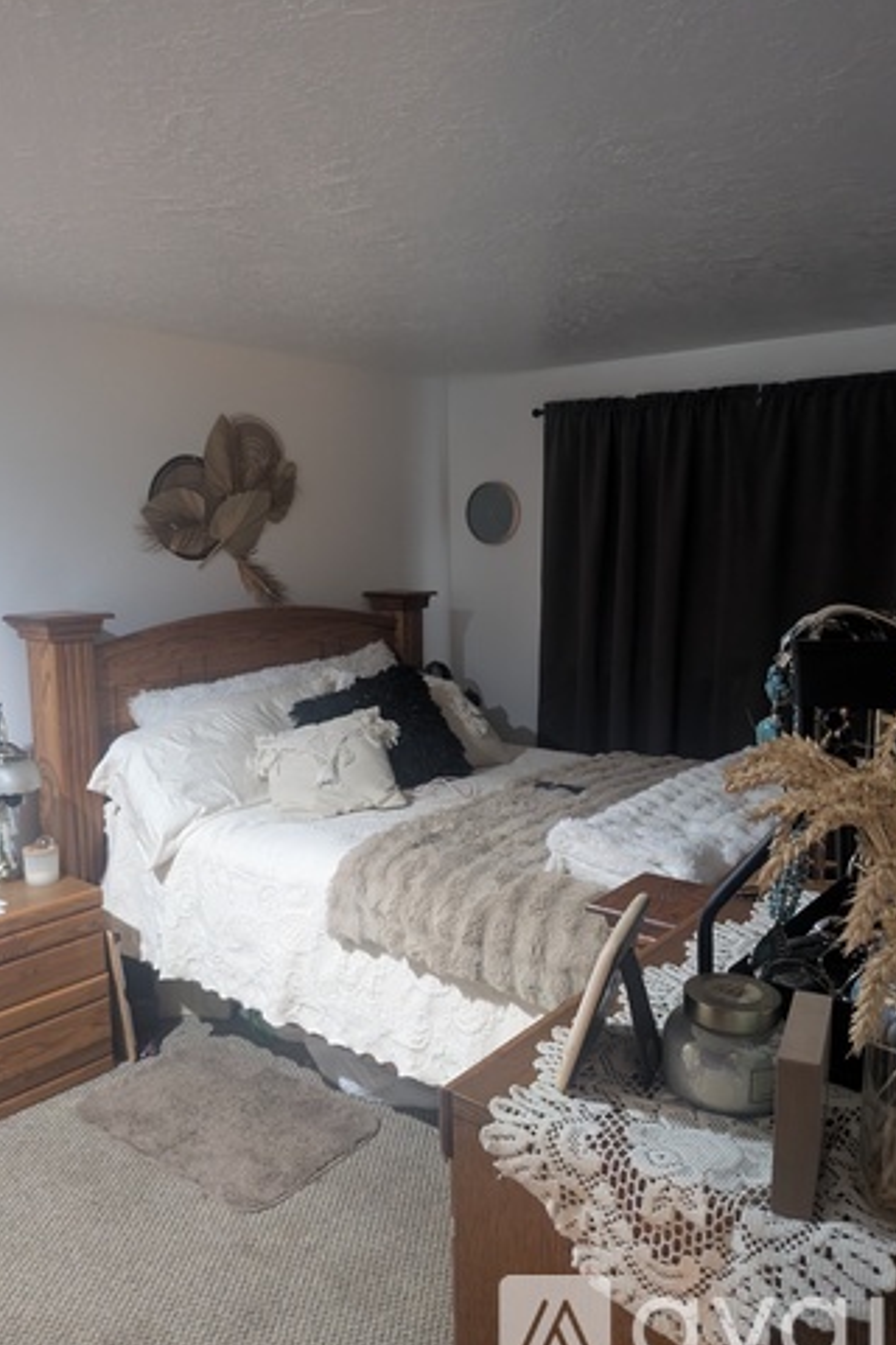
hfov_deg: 49.5
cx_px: 427
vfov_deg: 69.4
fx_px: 971
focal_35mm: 26
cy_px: 687
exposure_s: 1/24
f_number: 1.7
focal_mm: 4.53
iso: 677
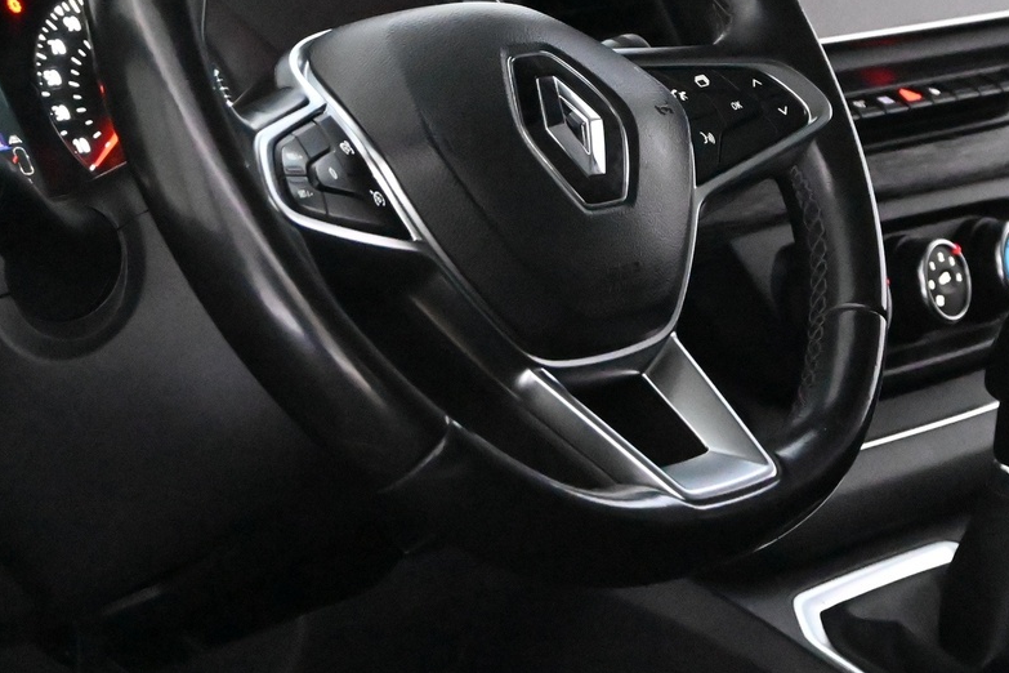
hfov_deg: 17.3
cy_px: 83
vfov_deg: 11.5
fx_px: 3307
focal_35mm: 118
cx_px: 729
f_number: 5.6
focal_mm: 38
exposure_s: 1/60
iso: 18000
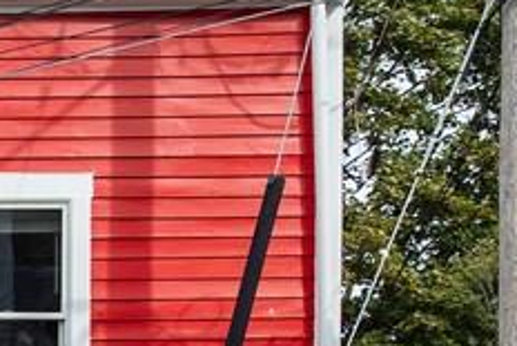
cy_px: 538
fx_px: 1581
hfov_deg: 16.1
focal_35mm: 110
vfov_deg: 11.9
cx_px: -374
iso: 120
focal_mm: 12.29
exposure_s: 1/1600
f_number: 2.8
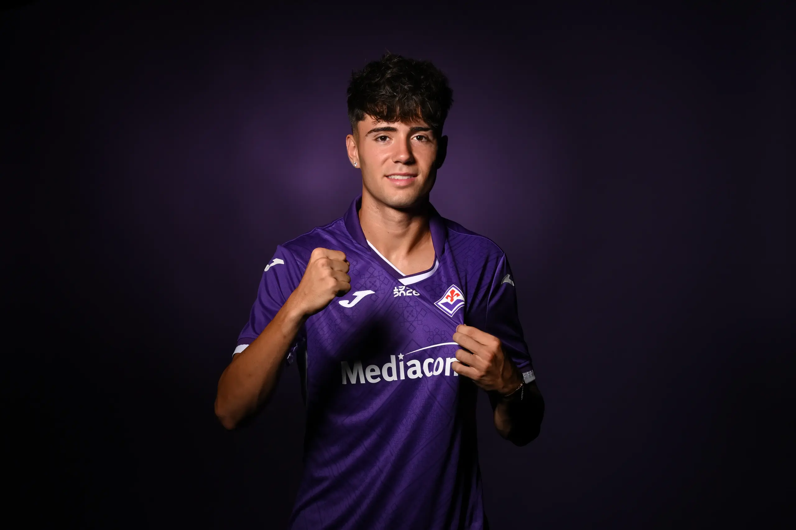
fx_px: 2453
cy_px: 265
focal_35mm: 111
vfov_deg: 12.3
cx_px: 398
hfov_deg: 18.4
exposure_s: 1/200
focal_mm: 74
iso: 250
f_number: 10
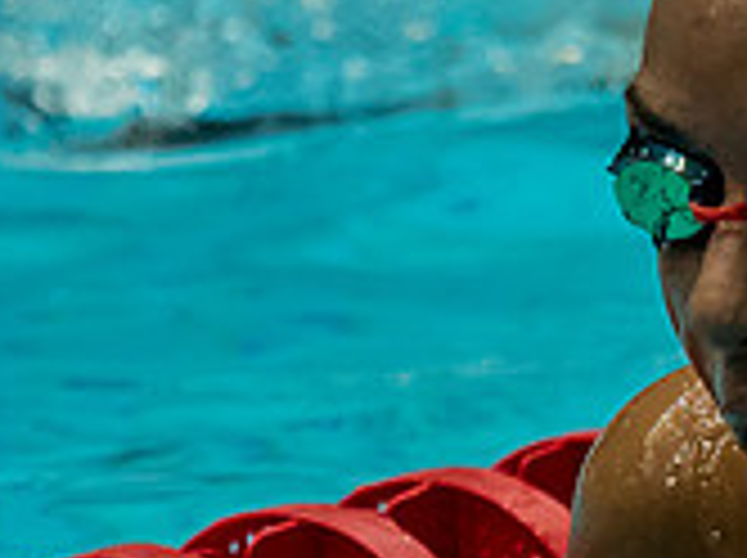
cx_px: 973
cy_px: 421
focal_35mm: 754
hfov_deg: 2.6
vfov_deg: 2.0
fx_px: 16248
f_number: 2.8
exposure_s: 1/1000
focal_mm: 82
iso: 2500
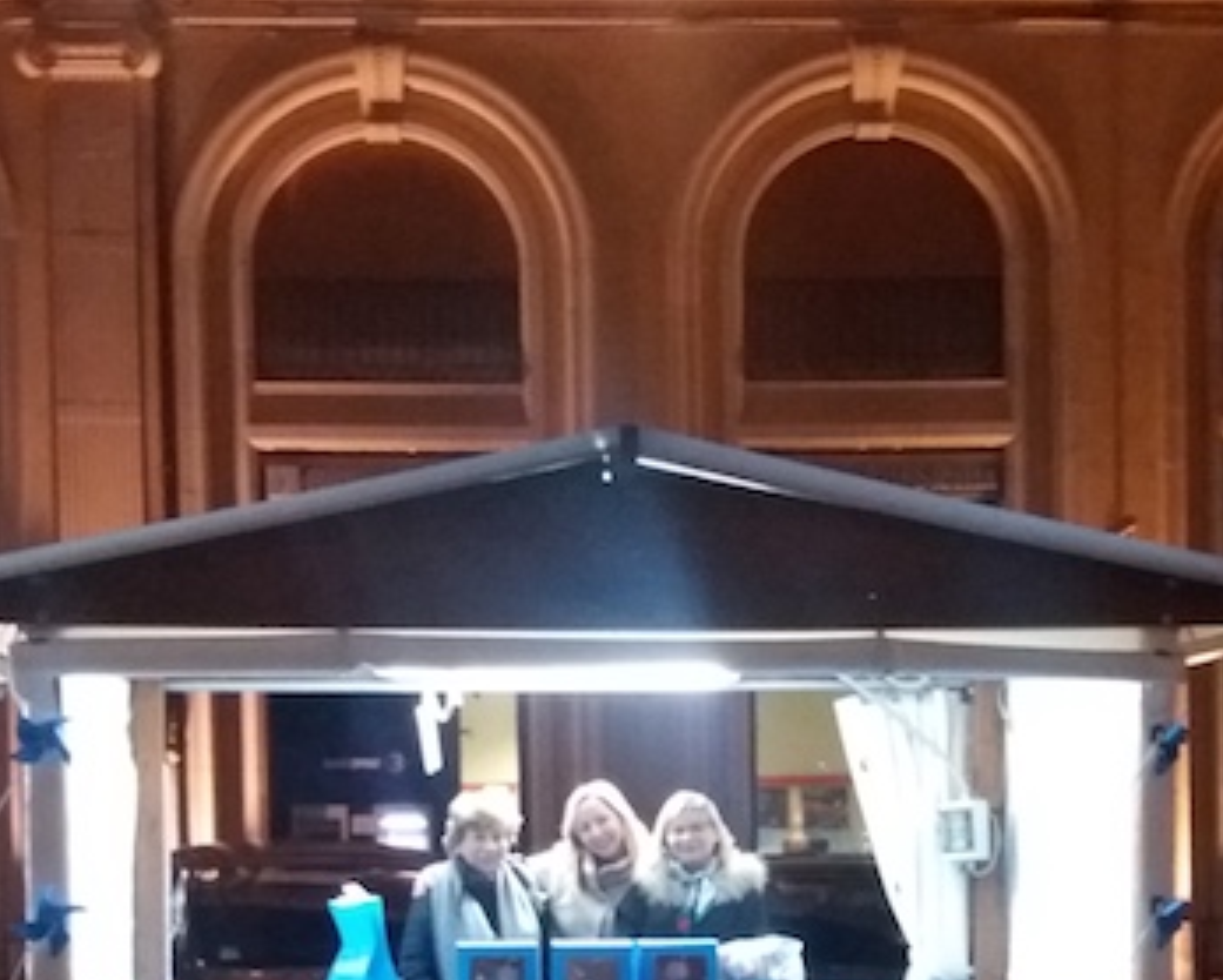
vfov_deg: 23.3
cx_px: 631
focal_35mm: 63
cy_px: 959
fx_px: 2282
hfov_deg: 30.0
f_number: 1.9
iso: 640
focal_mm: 3.7
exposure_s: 1/17
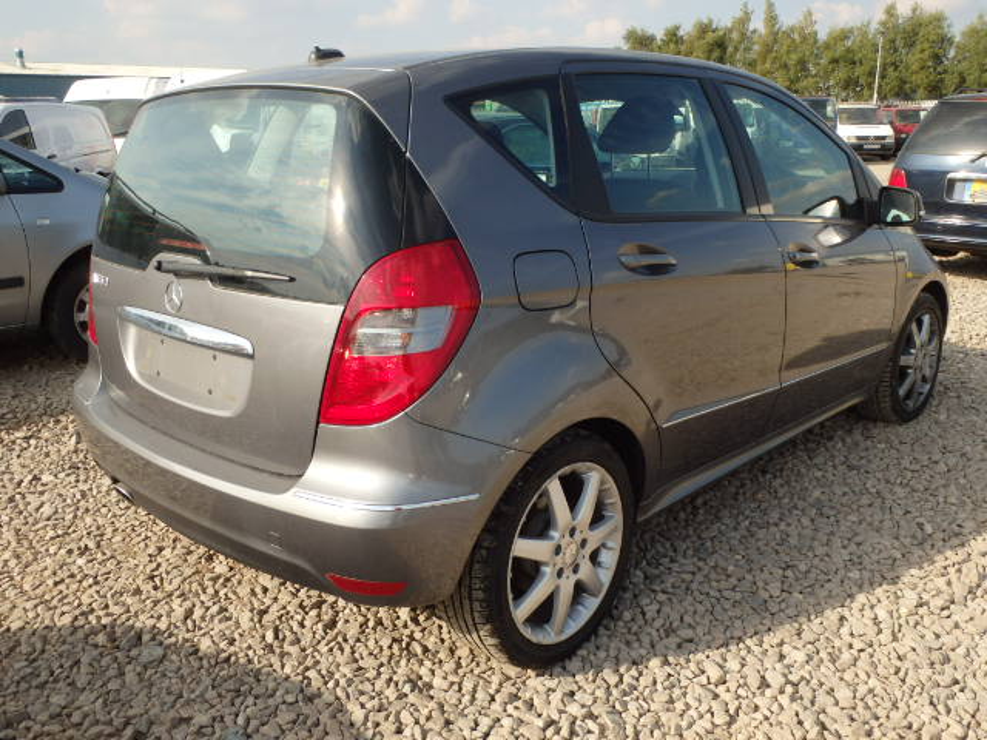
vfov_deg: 44.2
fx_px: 912
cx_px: 494
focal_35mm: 32
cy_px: 370
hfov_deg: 56.8
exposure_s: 1/500
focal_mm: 5.7
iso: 125
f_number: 4.2
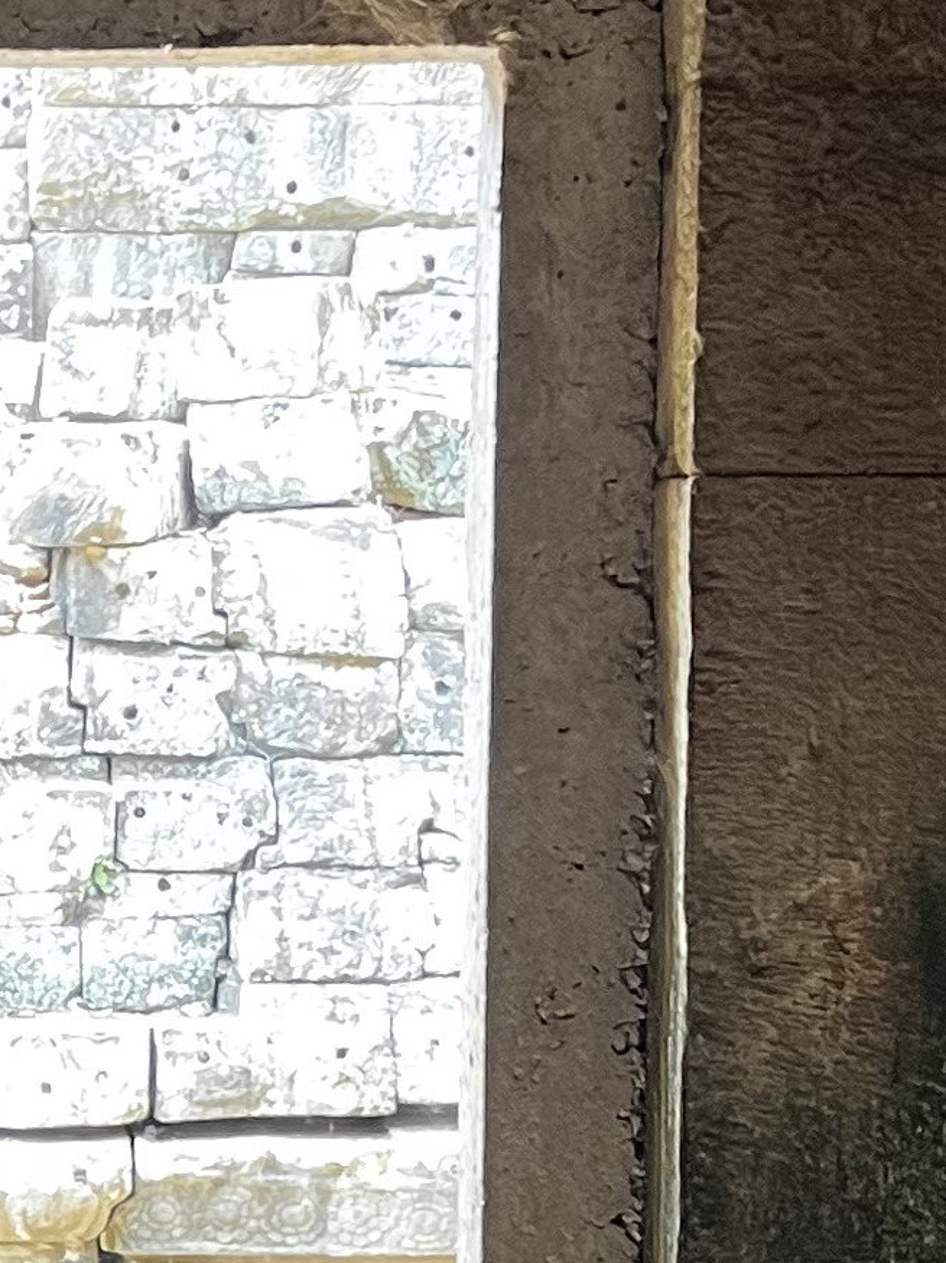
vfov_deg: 16.6
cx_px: -113
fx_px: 4338
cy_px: 592
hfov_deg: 12.2
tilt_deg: -3.6
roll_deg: -0.8
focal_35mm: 119
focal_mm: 5.7
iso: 125
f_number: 1.5
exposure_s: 1/94
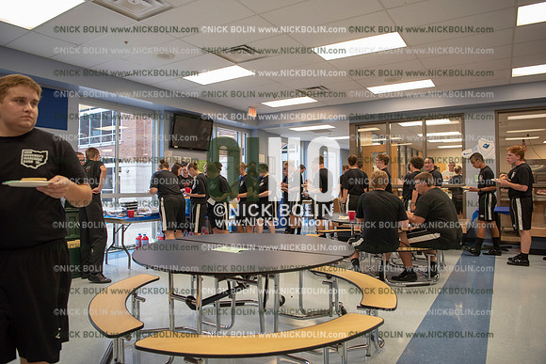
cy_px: 182
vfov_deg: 53.2
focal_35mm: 24
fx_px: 364
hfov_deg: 73.7
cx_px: 273
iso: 1600
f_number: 3.5
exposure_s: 1/200
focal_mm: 24
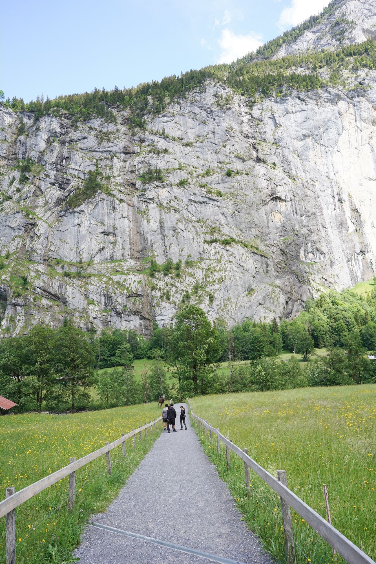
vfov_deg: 73.7
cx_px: 188
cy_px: 282
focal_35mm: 24
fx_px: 376
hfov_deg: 53.1
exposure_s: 1/100
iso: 100
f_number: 6.3
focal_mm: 24
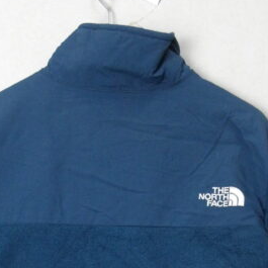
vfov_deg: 22.1
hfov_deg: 24.0
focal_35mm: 72
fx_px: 631
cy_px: 325
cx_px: 119
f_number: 3
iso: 562
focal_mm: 4.9
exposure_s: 1/60
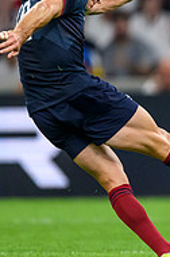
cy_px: 135
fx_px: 14701
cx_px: 365
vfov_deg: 1.0
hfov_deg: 0.7
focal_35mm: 2068
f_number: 4
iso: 4000
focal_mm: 560
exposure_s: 1/1250
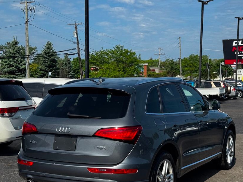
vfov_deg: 24.4
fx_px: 421
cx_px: 141
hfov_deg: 32.1
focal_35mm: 60
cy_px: 112
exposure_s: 1/4608
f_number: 1.78
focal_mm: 6.76
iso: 64
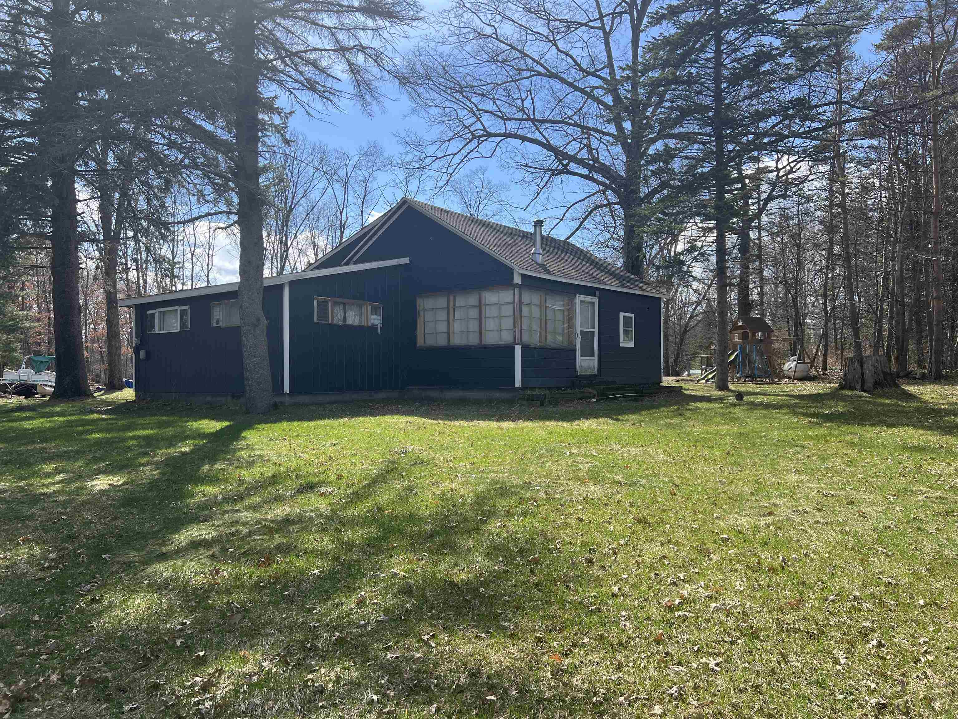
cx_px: 479
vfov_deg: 53.1
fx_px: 720
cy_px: 360
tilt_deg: +1.6
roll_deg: -0.3
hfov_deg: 67.3
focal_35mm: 26
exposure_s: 1/2571
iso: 50
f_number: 1.5
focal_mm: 5.7
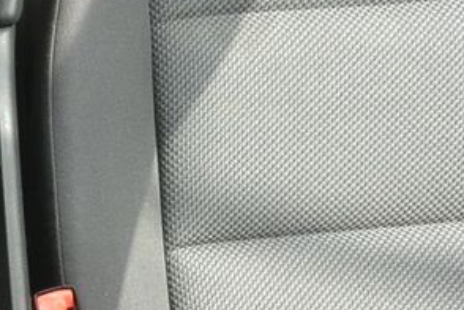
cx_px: -62
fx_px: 1211
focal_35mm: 94
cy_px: 241
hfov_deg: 20.5
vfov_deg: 14.5
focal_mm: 10
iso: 200
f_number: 3.5
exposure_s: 1/160
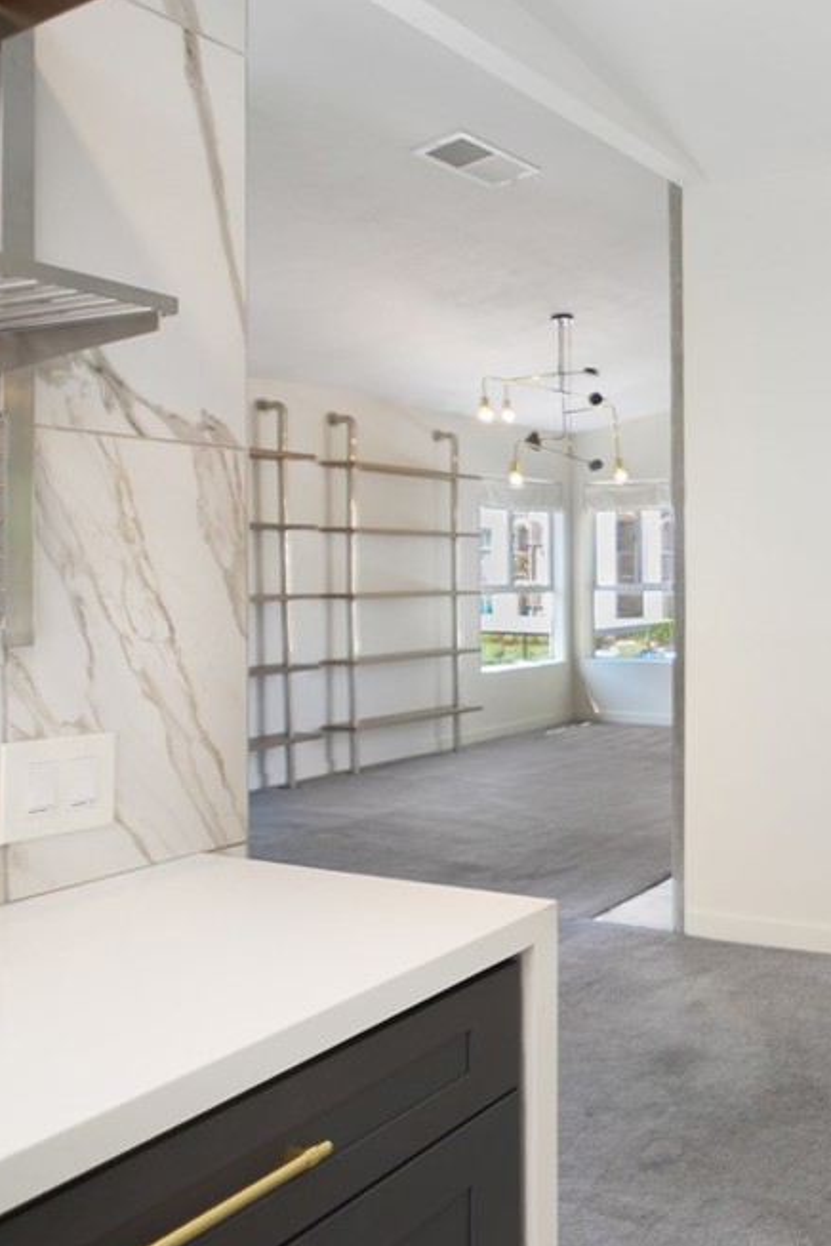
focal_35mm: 26
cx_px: 928
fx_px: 893
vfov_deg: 69.8
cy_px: 612
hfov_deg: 39.9
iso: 100
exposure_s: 1/13
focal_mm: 11
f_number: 2.8
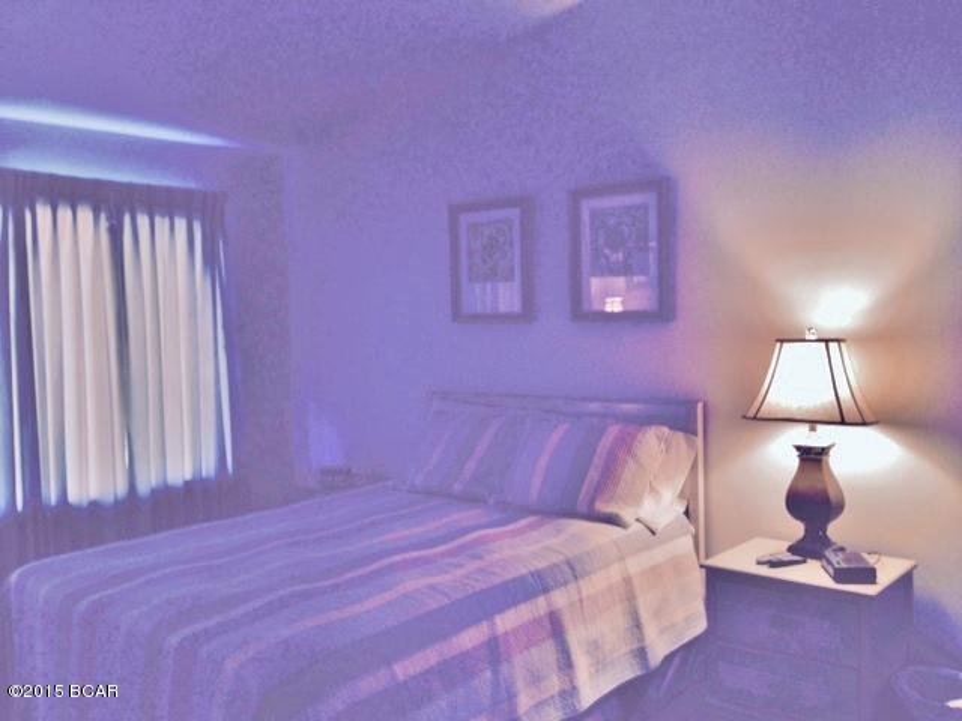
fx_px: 917
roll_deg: +1.1
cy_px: 360
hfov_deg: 55.4
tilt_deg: +0.4
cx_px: 481
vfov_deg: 42.9
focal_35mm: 33
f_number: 2.4
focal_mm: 4.12
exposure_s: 1/20
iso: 80
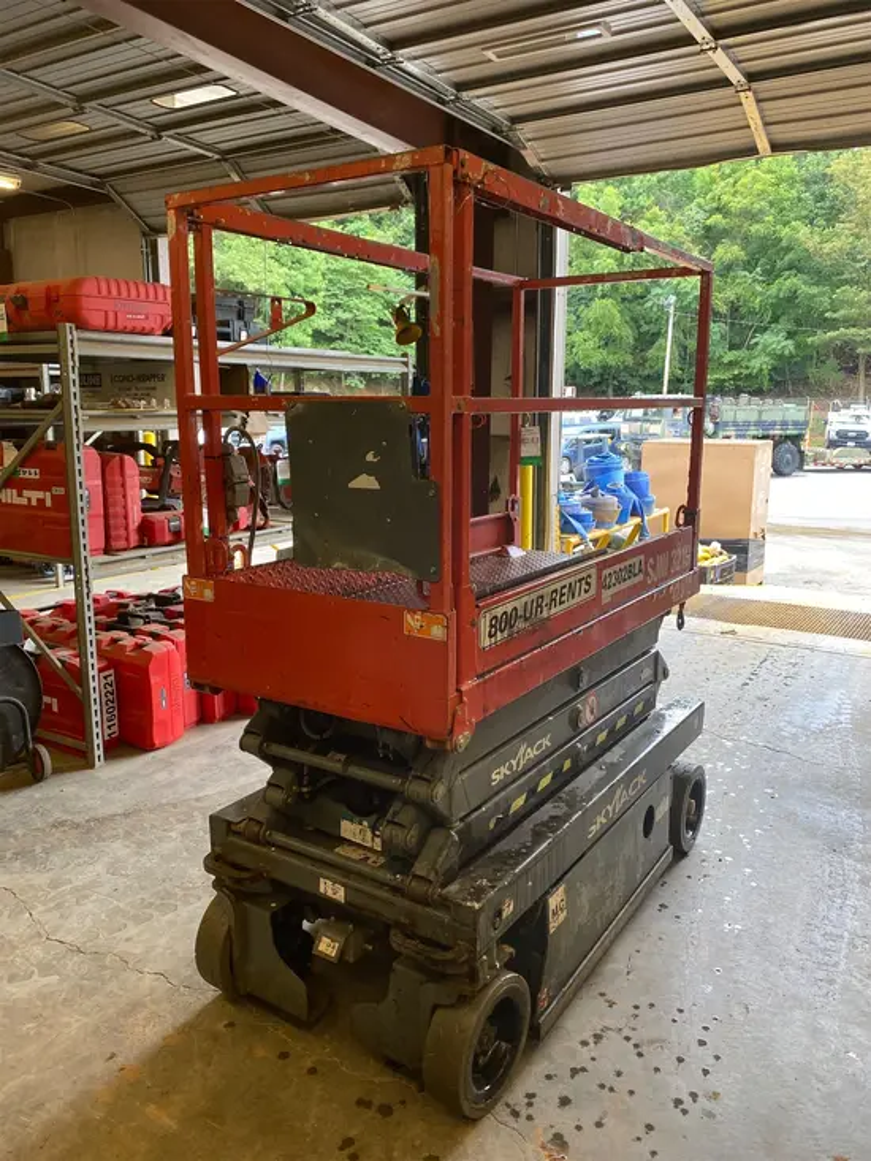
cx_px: 436
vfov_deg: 67.3
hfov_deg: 53.1
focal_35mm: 26
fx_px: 872
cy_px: 580
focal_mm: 4.25
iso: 125
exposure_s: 1/117
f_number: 1.8
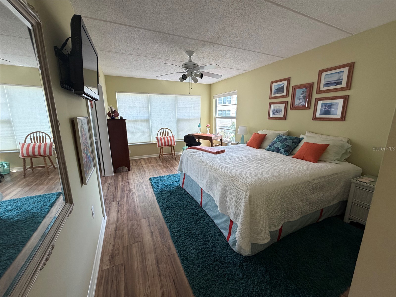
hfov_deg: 102.1
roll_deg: +0.7
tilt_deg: -12.0
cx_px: 198
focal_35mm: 14
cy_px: 148
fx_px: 160
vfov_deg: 85.7
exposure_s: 1/121
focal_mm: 2.22
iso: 250
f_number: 2.2
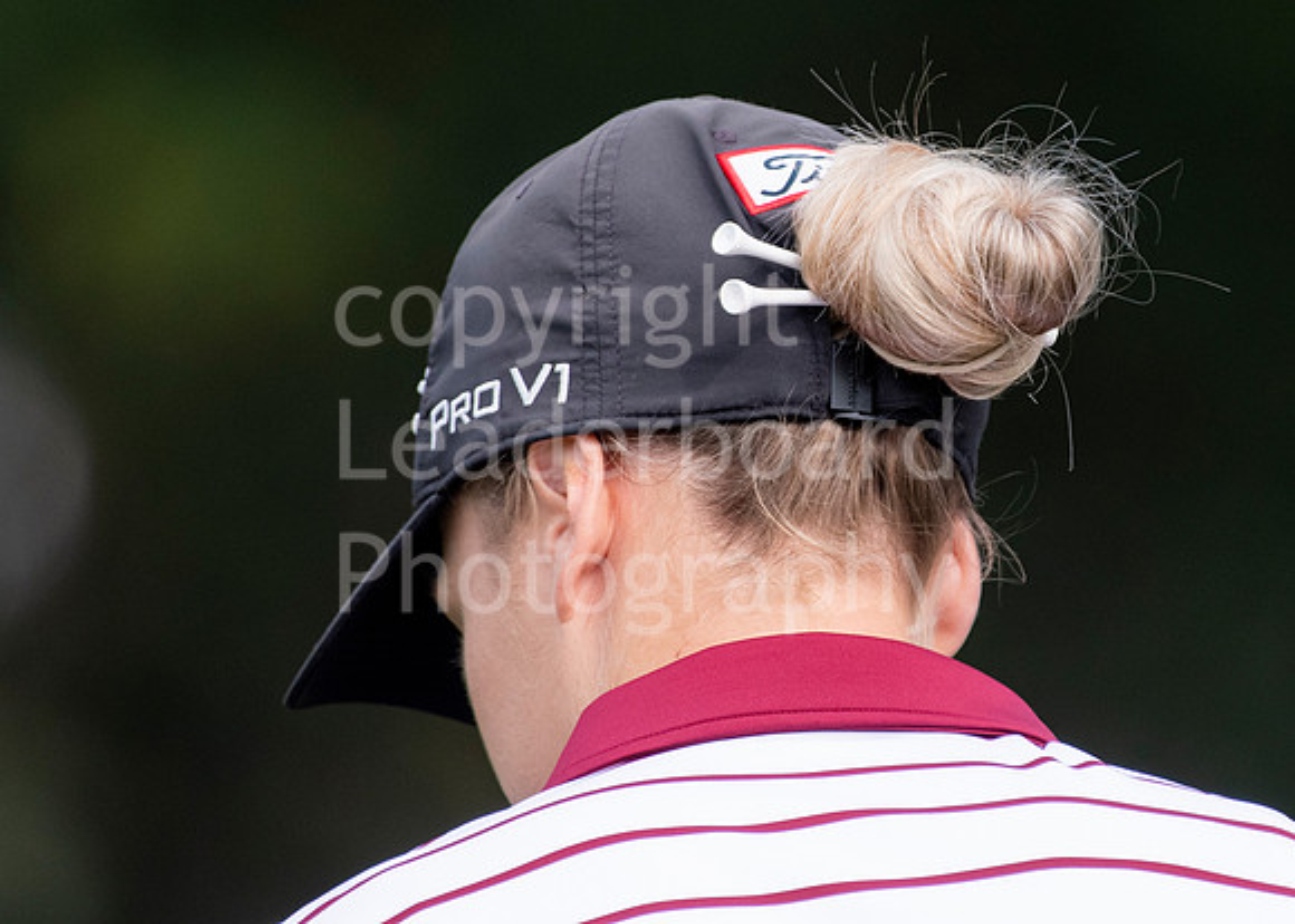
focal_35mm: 1067
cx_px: 942
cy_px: 297
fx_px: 39237
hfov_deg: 1.9
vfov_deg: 1.3
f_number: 5.6
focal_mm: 500
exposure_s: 1/2000
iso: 800
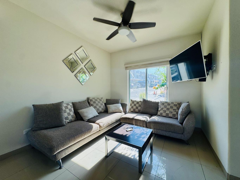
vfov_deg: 85.7
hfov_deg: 102.1
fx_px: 97
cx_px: 120
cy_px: 90
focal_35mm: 14
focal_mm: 2.22
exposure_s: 1/257
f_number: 2.2
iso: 40
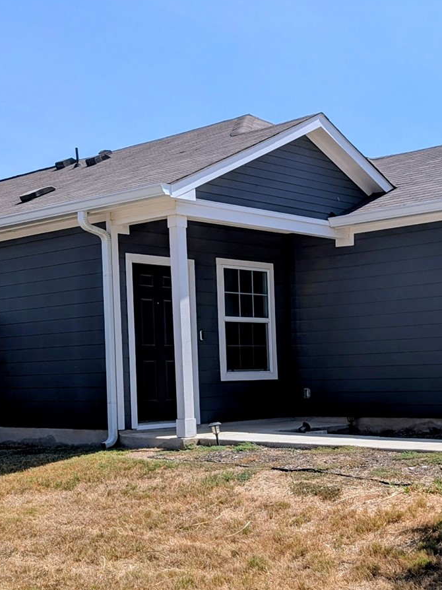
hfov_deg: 25.8
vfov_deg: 34.5
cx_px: 390
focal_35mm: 55
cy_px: 403
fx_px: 936
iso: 46
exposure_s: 1/1984
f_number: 1.85
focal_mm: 6.81
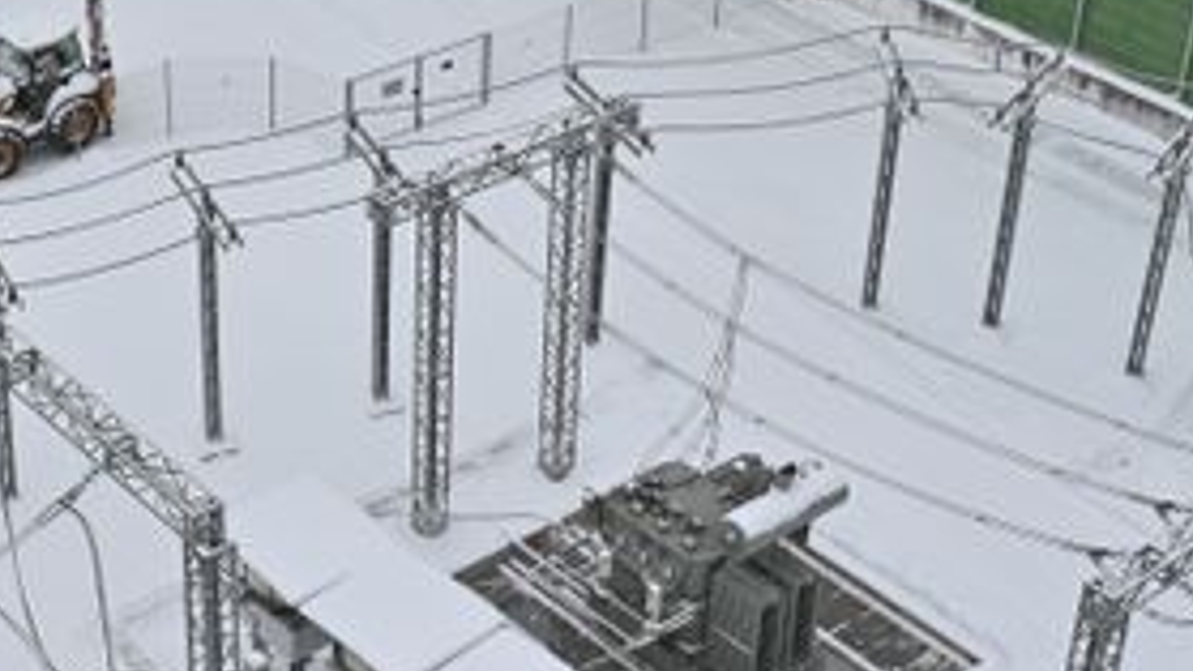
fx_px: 2657
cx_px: 175
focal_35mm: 84
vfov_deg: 14.4
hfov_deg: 24.7
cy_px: 385
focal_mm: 32
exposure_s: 1/160
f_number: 8
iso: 160
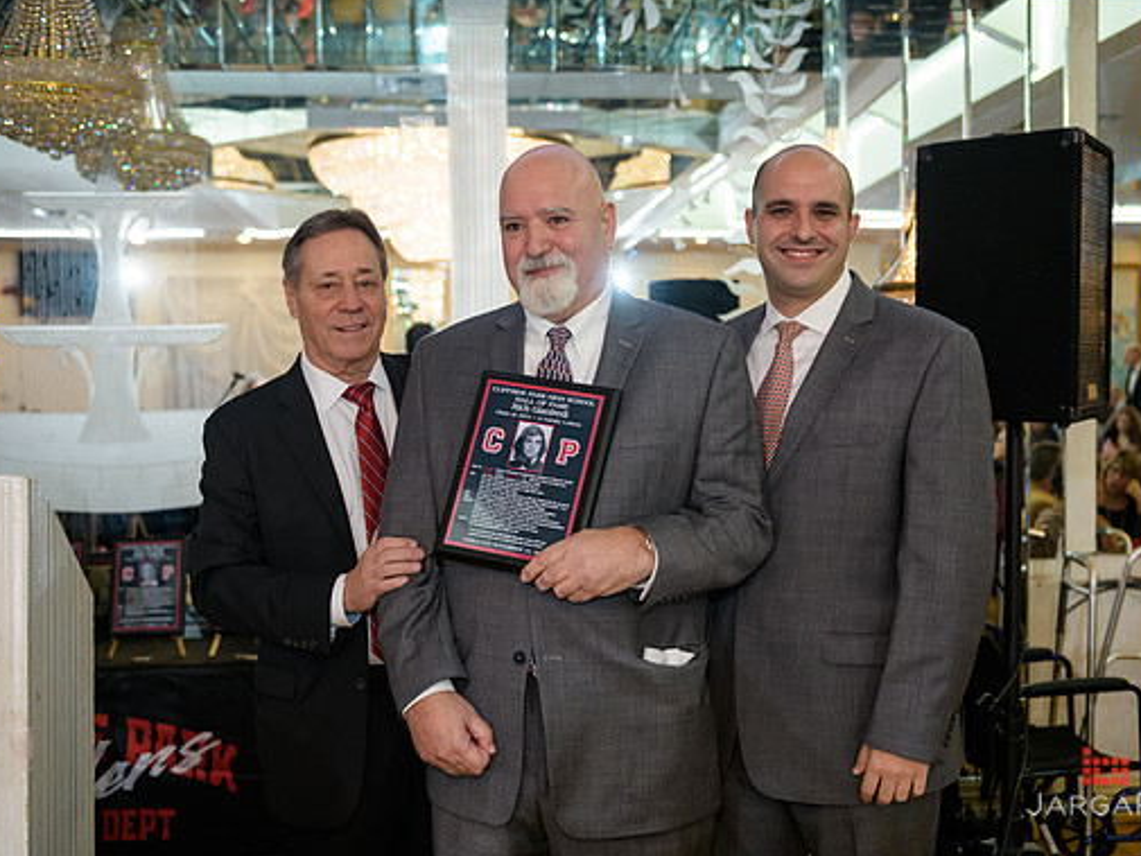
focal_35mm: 42
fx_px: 1385
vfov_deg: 34.4
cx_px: 587
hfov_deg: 44.8
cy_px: 428
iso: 1000
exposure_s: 1/125
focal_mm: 38
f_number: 3.2
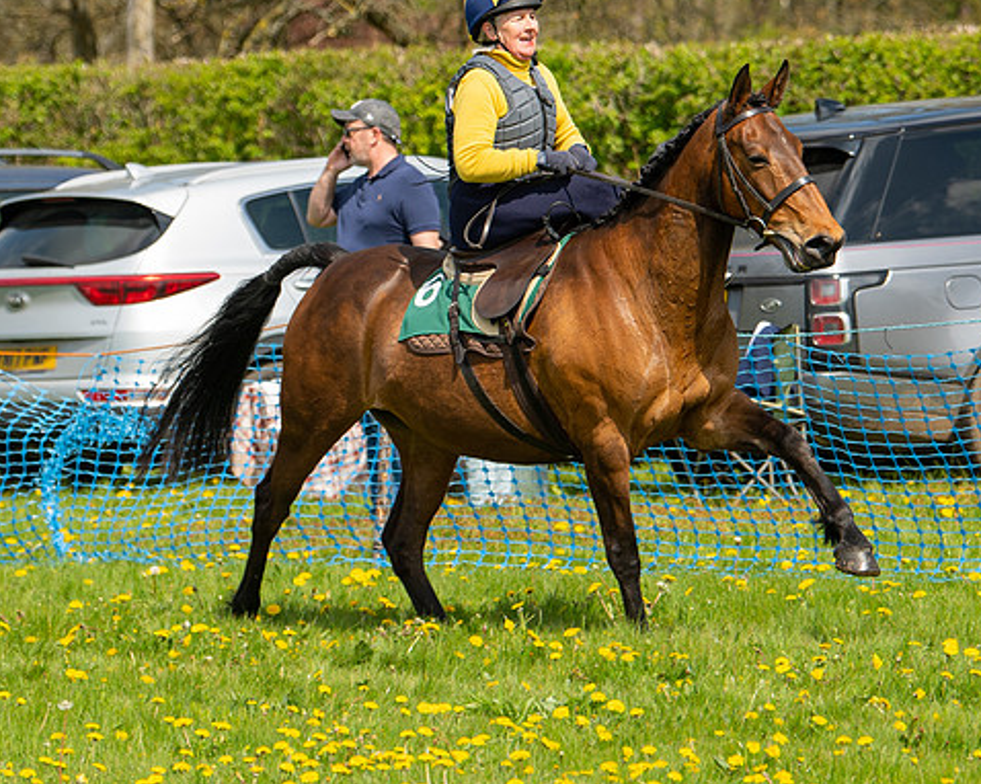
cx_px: 515
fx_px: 8271
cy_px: 380
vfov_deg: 5.4
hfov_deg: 6.8
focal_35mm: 285
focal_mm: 130
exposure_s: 1/1250
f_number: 4
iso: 200
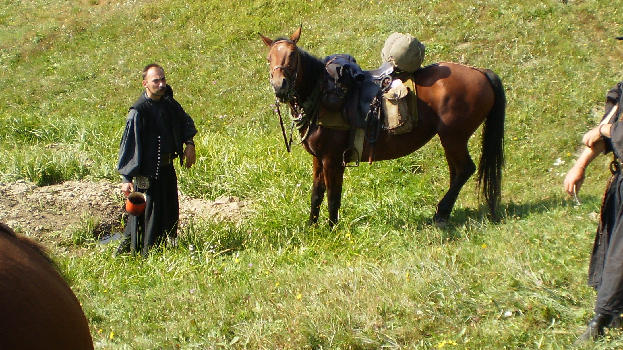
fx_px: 975
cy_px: 132
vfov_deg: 20.4
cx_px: 322
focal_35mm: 59
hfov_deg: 35.4
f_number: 3.1
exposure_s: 1/500
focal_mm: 6.3
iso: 64
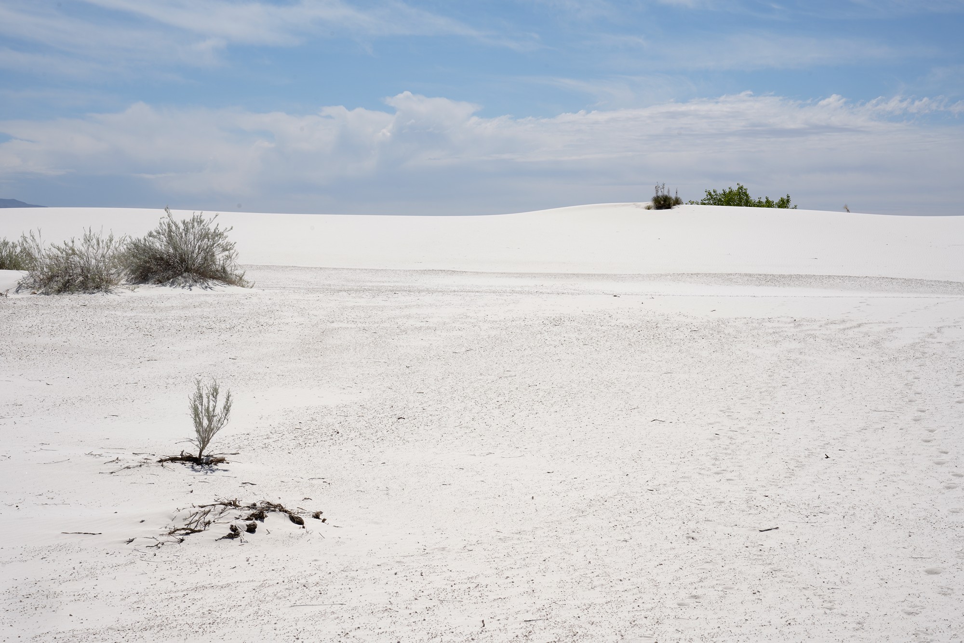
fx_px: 1607
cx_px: 482
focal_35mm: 60
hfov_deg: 33.4
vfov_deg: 22.6
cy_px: 322
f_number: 18
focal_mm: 60
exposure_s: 1/100
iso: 64
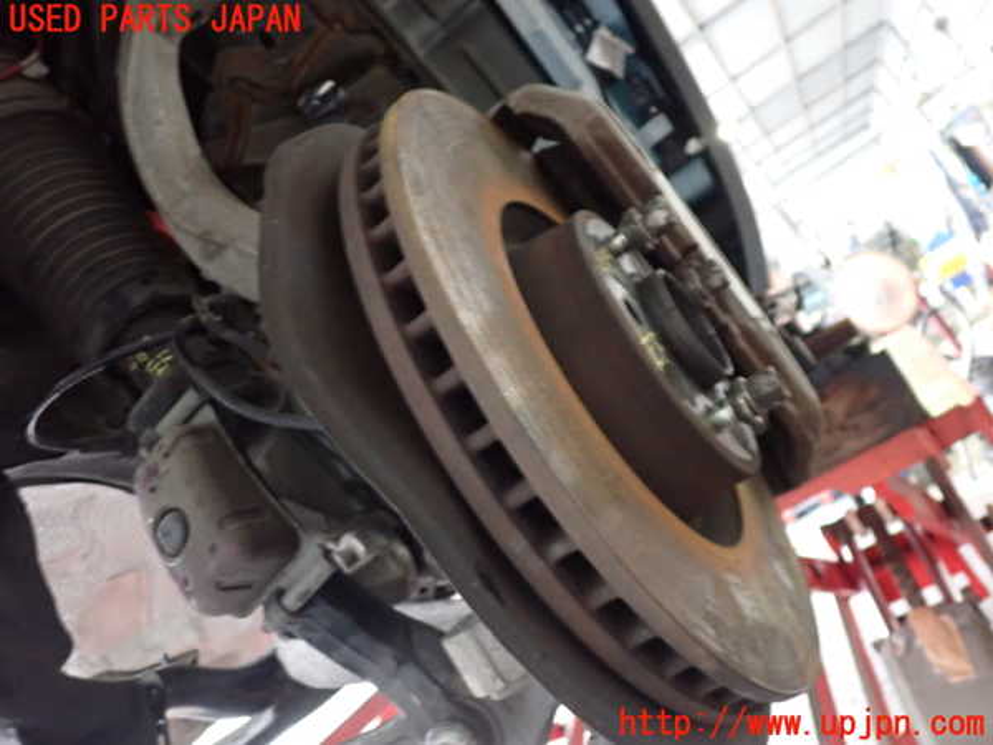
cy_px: 372
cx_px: 496
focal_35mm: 30
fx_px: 861
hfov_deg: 60.0
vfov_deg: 46.8
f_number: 2.3
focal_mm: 5.4
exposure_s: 1/20
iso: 800
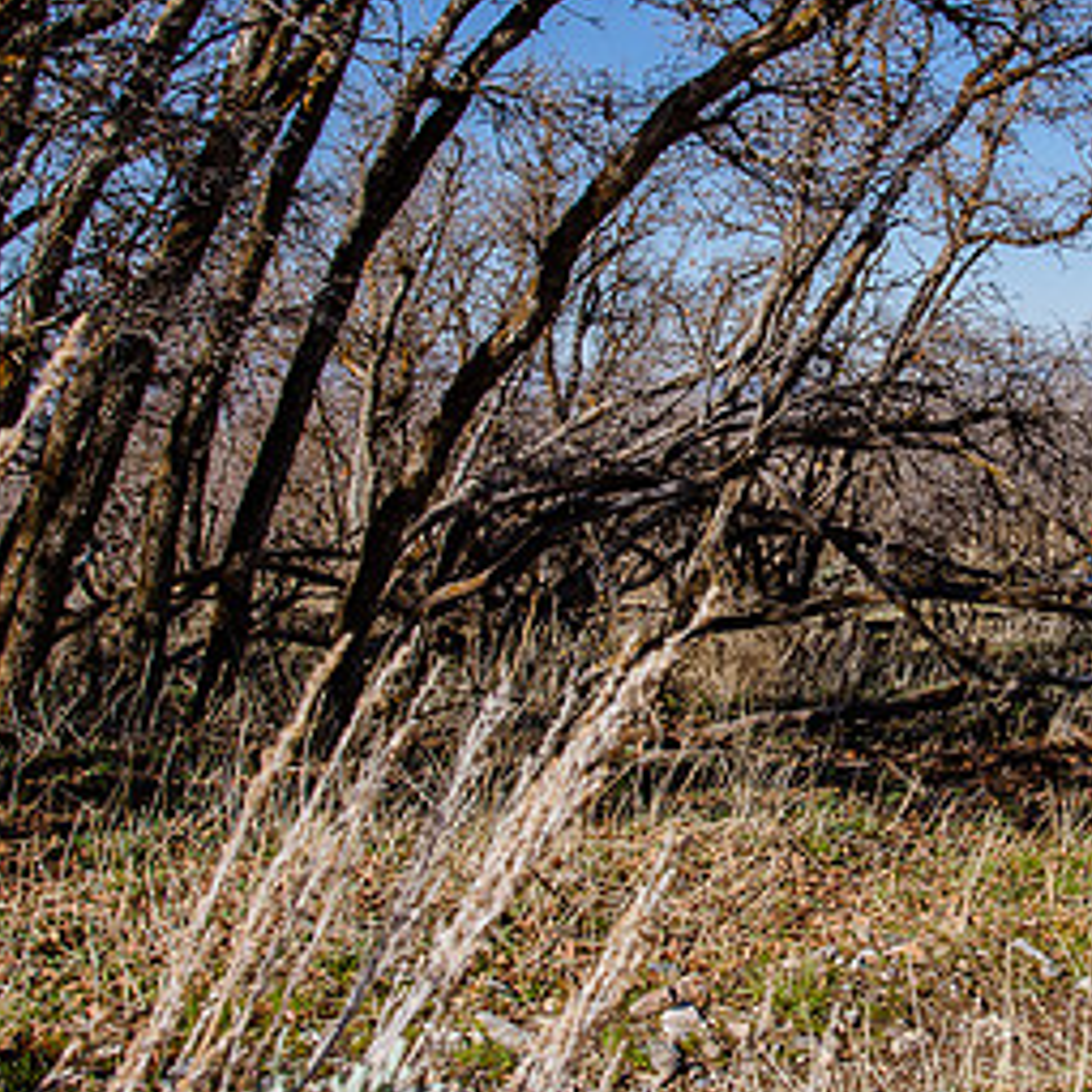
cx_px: 835
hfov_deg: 29.0
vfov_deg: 29.5
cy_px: 516
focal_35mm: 58
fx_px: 2070
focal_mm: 30
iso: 200
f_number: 10
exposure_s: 1/250
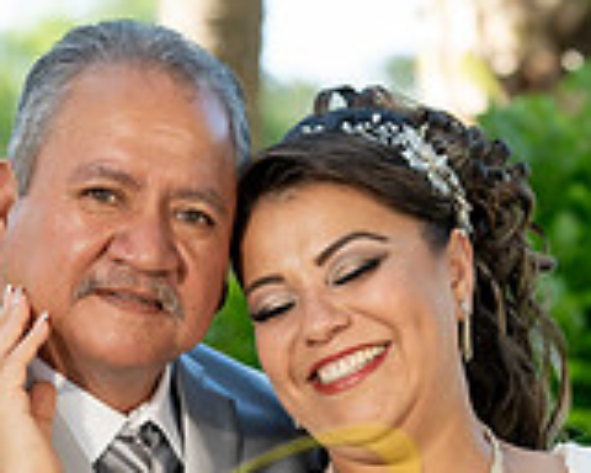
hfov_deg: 9.4
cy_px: 698
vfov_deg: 7.4
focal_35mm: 206
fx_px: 3603
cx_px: 251
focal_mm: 78
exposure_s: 1/500
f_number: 4
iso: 500
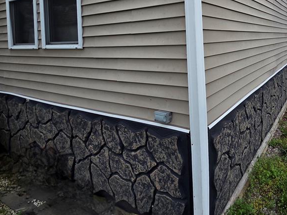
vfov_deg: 54.8
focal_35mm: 23
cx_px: 220
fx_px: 191
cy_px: 43
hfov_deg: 68.5
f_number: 2.2
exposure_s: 1/1000
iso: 50
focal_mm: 2.2
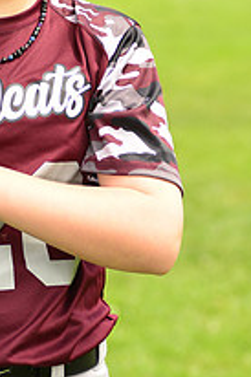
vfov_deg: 6.3
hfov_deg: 4.2
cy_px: -68
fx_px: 3425
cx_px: -14
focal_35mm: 327
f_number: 5
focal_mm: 116
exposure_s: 1/250
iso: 100
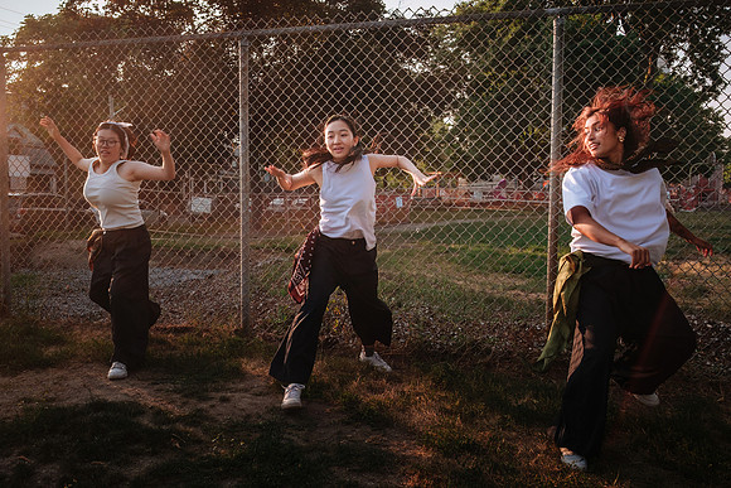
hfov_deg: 64.6
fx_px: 577
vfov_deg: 45.8
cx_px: 328
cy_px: 249
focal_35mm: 28
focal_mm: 16
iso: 200
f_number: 4.5
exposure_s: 1/500
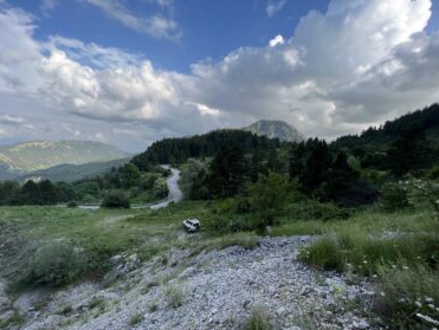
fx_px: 178
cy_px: 176
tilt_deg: -5.0
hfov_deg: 102.0
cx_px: 213
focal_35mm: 14
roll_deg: -2.6
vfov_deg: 85.6
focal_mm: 1.57
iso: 32
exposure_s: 1/737
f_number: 1.8
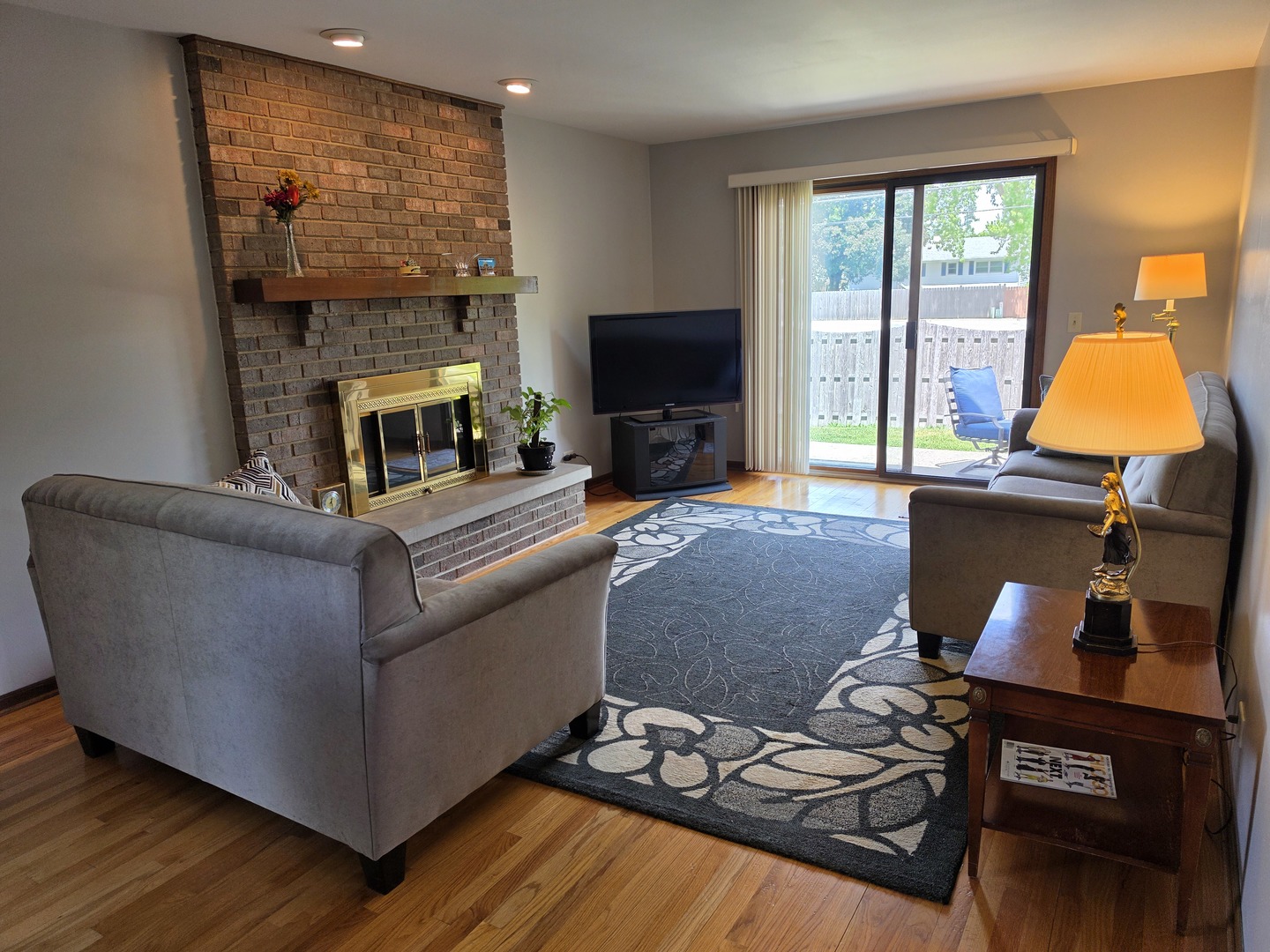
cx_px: 635
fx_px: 844
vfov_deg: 58.9
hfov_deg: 73.9
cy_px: 476
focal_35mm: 23
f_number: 1.4
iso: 25
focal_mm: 6.5
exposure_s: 1/120
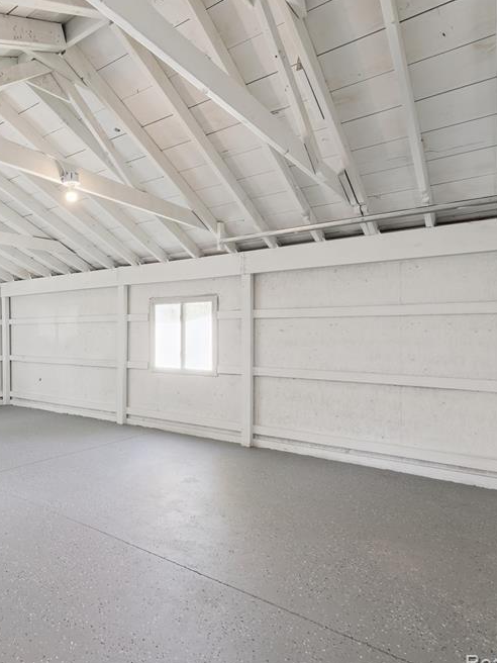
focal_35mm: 24
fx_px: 459
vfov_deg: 71.6
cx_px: 51
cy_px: 335
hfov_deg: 50.5
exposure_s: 1/10
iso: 400
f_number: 8
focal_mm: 16
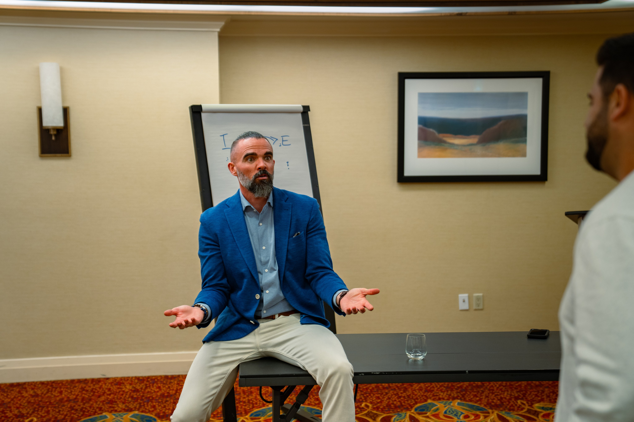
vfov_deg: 22.6
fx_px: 1056
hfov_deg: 33.4
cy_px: 211
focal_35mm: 60
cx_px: 317
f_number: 2.8
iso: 640
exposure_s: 1/160
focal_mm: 59
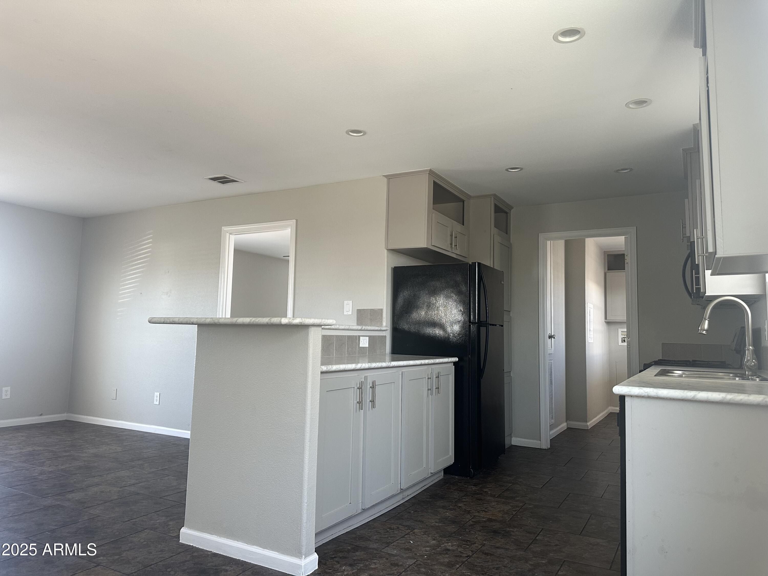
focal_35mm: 24
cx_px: 384
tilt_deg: +5.8
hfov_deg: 71.6
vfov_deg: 56.8
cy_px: 288
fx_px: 532
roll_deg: -1.2
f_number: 1.78
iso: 160
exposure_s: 1/121
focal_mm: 6.86
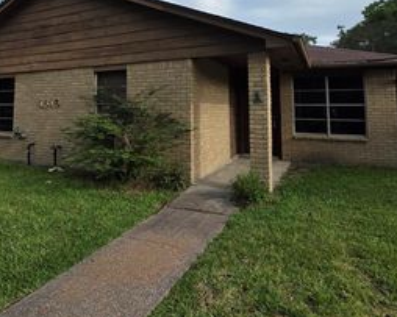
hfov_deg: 67.6
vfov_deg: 54.3
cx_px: 163
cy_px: 82
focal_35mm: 25
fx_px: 294
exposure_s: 1/1509
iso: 40
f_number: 1.9
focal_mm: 2.2
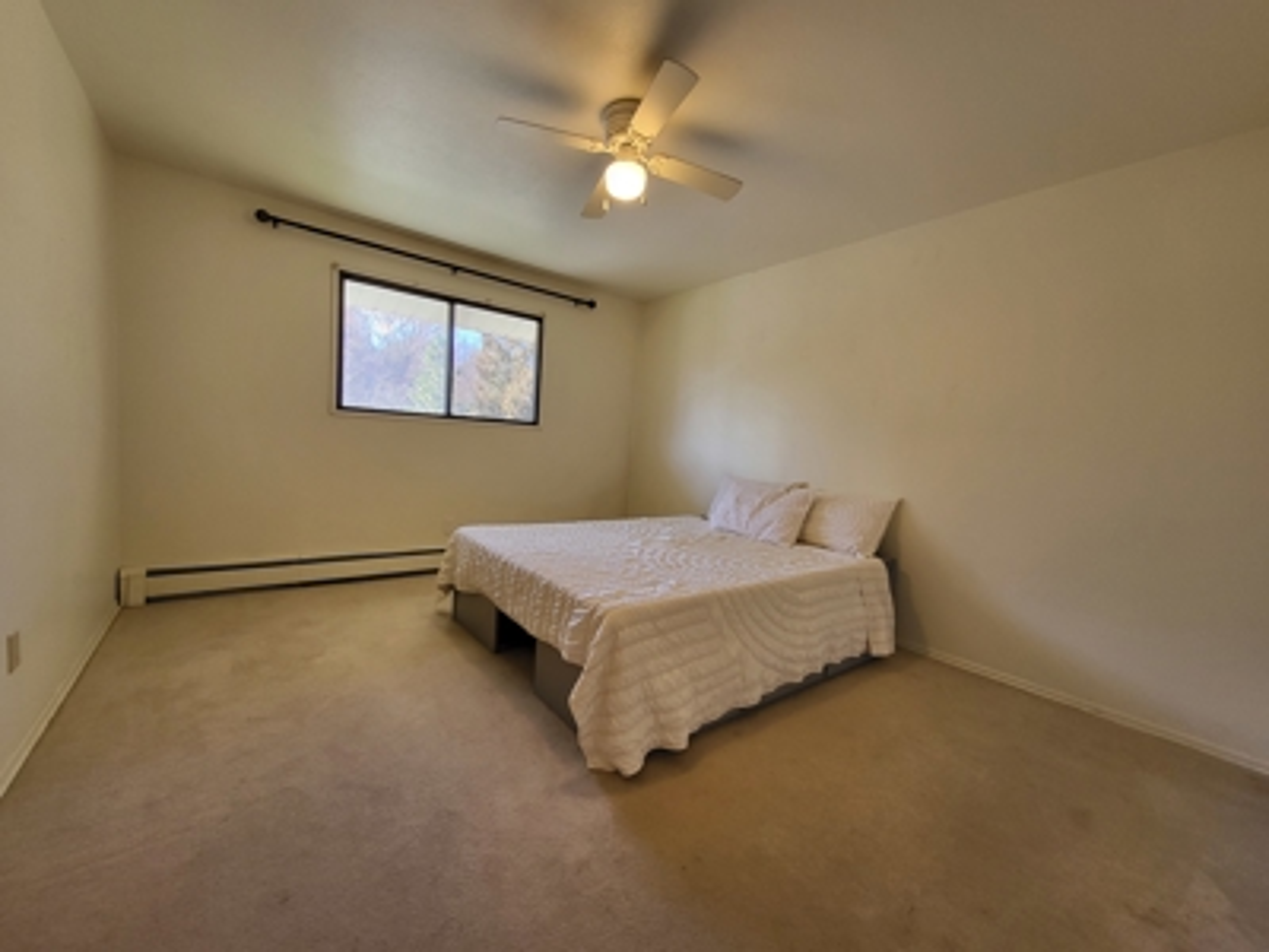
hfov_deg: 106.2
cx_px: 634
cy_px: 476
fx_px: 477
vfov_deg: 89.9
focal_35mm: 13
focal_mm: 1.74
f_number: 2.2
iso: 125
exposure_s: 1/60
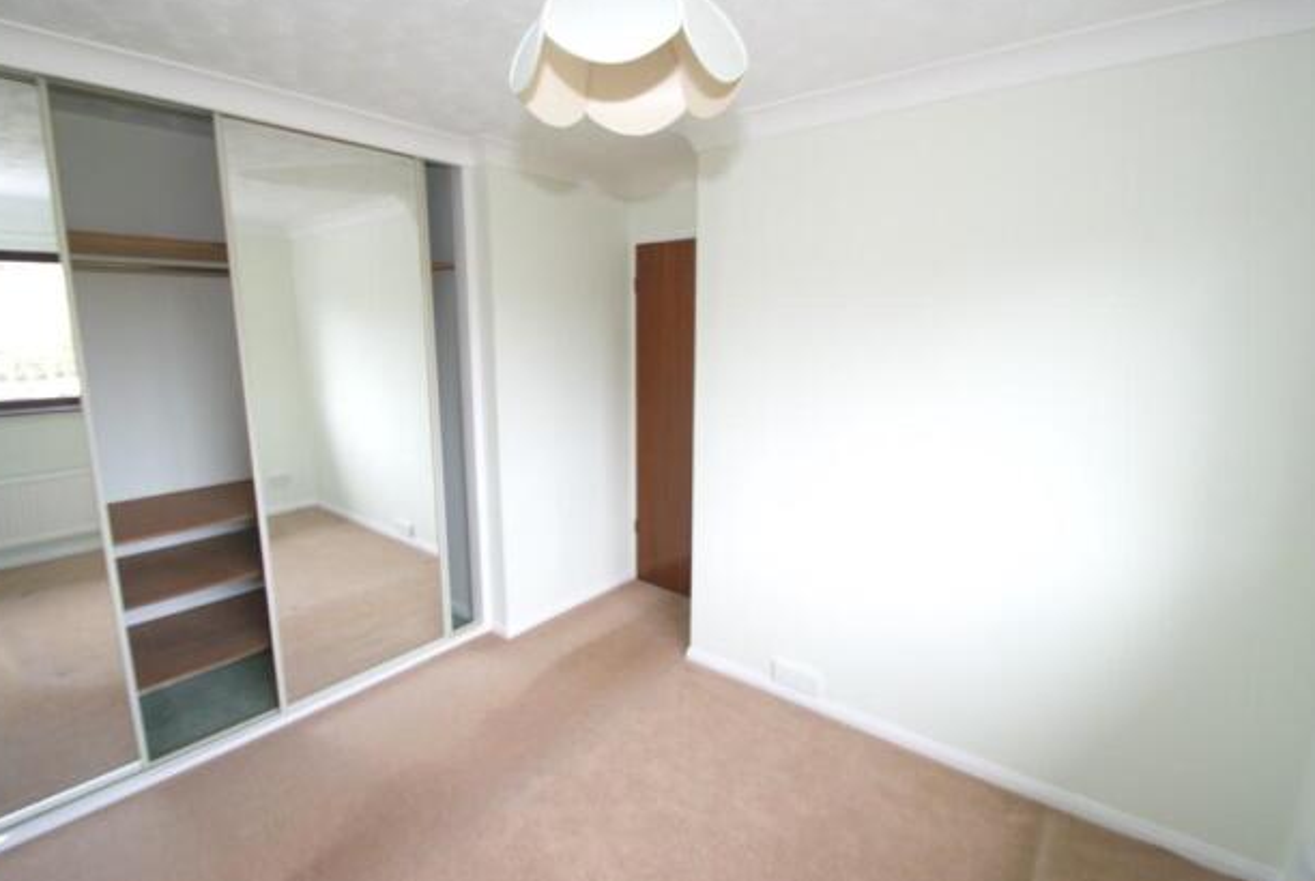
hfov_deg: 96.6
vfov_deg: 73.9
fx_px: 585
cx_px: 637
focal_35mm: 16
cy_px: 454
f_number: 5.6
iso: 400
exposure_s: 1/80
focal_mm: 10
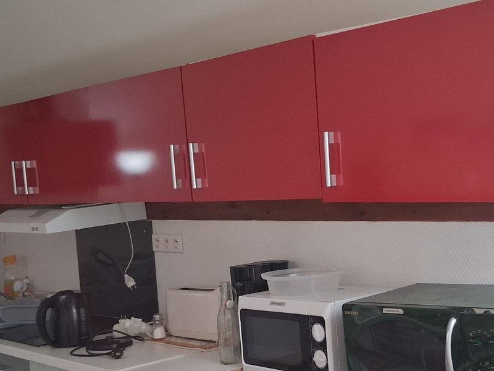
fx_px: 742
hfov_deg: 36.3
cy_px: 254
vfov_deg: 27.8
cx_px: 344
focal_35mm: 52
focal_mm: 3.98
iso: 250
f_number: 1.8
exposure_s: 1/100
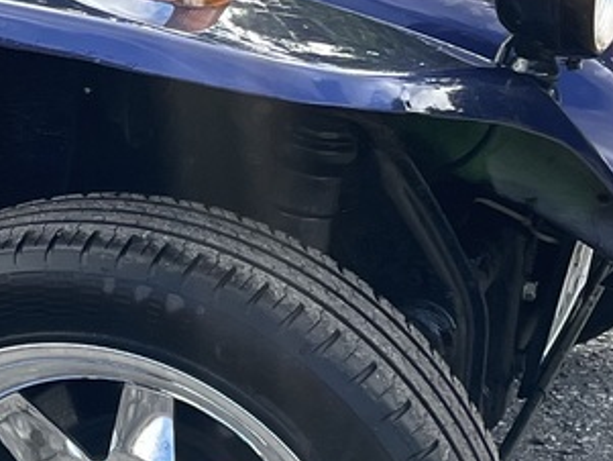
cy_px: 173
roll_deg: +1.6
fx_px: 2445
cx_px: -472
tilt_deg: -16.2
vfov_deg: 10.7
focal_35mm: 138
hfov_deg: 13.0
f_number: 1.6
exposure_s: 1/500
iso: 32
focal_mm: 4.2
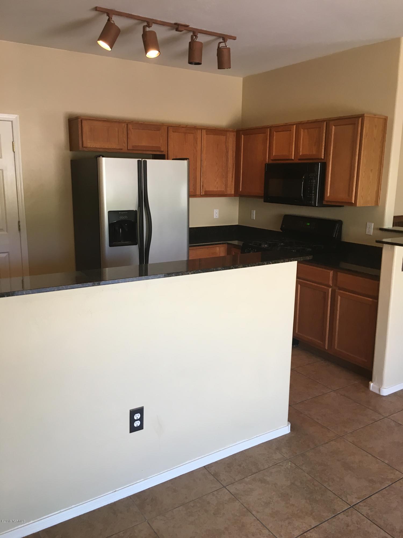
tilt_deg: -10.4
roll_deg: +0.0
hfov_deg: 48.2
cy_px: 269
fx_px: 450
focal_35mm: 29
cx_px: 202
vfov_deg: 61.7
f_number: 2.2
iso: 50
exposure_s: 1/30
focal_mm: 4.15
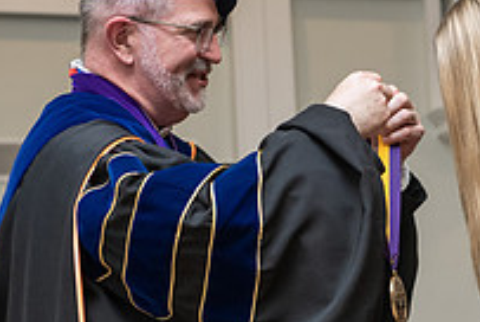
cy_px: 186
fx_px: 2363
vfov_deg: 7.8
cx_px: 445
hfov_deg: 11.5
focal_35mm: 177
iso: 1250
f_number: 4.5
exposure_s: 1/200
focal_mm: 62
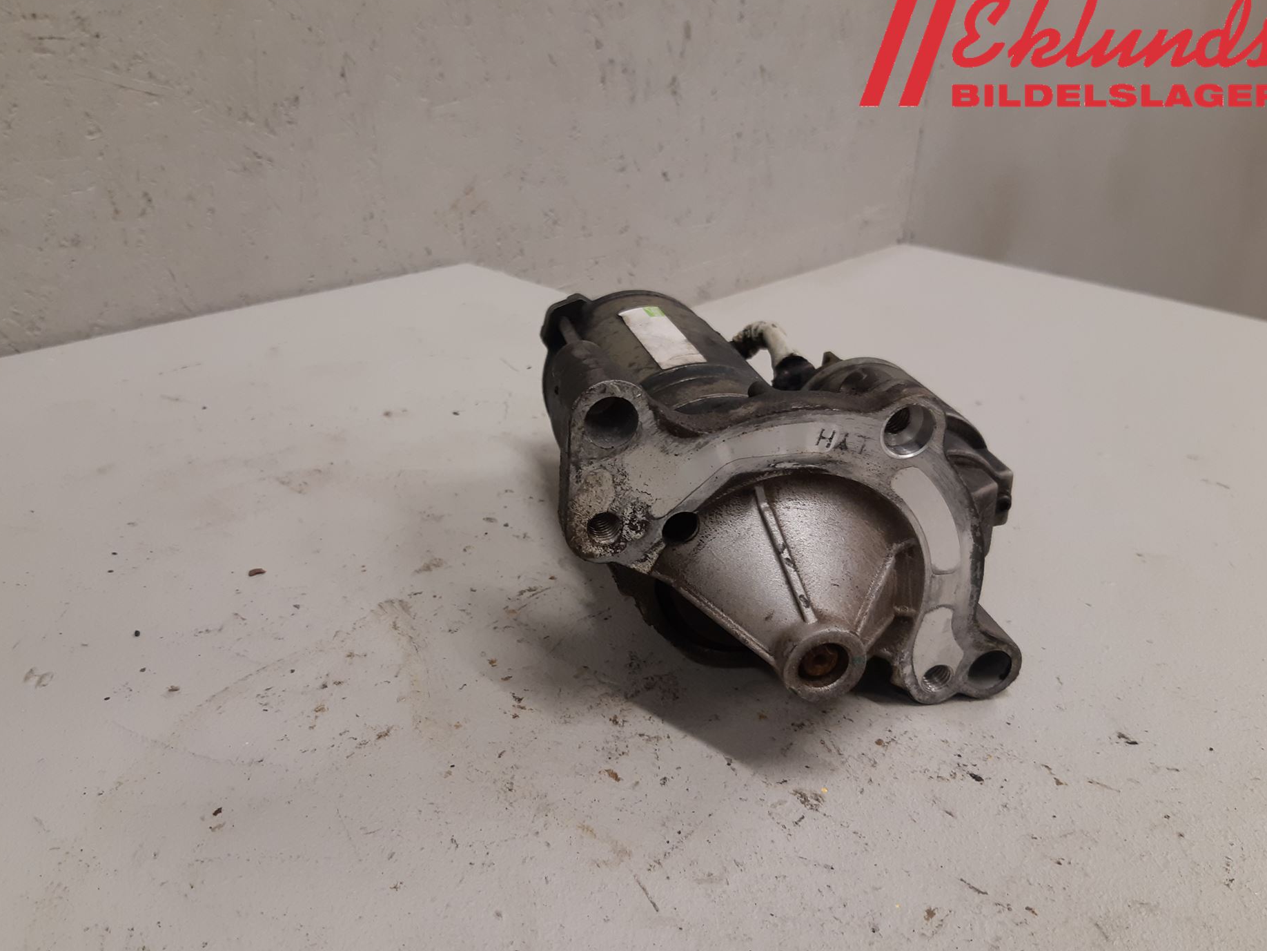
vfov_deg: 48.2
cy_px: 520
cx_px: 576
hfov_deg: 61.6
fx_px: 1061
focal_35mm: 29
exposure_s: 1/50
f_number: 1.7
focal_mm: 3.93
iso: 100
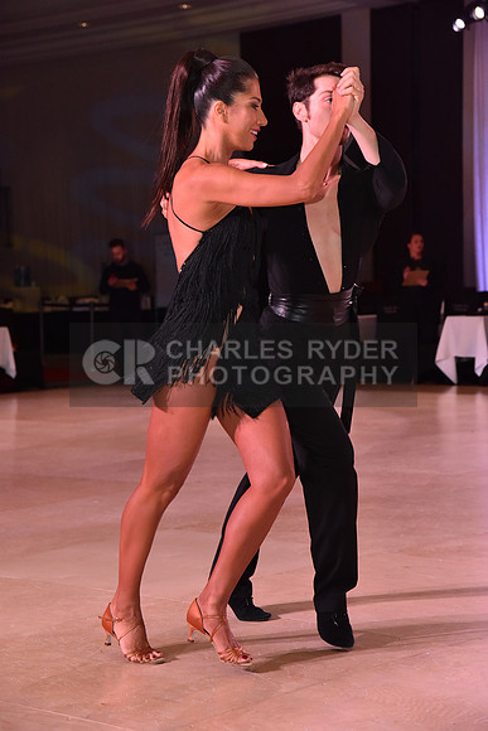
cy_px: 366
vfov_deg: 24.8
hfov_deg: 16.7
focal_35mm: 82
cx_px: 244
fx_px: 1666
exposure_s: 1/320
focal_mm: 82
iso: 2500
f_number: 6.3
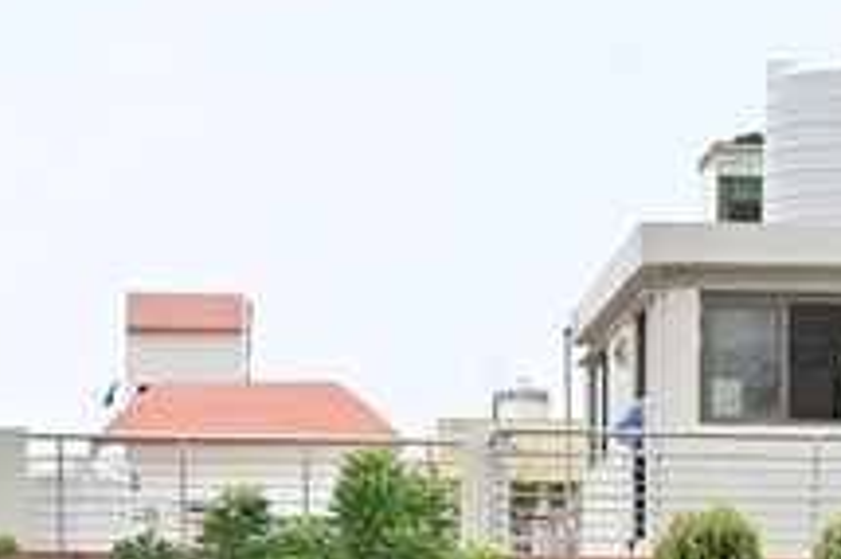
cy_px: 1093
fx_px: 3898
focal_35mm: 167
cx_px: 391
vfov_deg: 7.9
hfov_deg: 12.3
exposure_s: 1/250
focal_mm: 35
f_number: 11
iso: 250
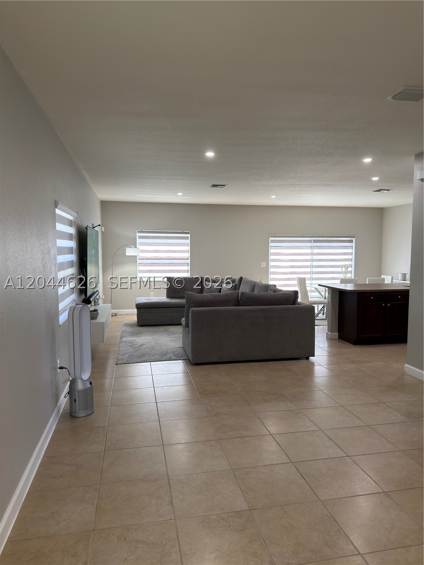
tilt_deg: -3.8
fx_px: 392
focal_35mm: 24
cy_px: 282
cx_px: 212
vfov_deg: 71.6
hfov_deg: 56.8
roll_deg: -0.6
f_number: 1.78
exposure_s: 1/145
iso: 200
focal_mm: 6.76
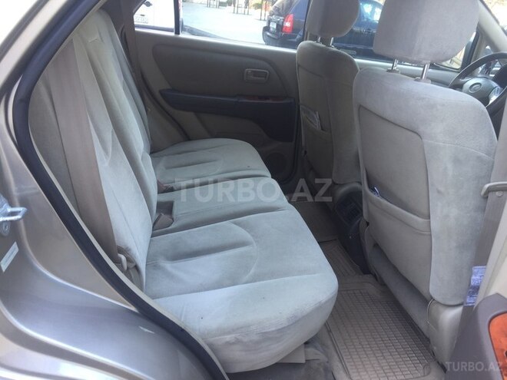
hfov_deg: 61.7
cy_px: 190
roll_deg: -6.7
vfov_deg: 48.2
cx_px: 254
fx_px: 425
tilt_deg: -25.7
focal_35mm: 29
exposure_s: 1/50
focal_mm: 4.15
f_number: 2.2
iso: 32
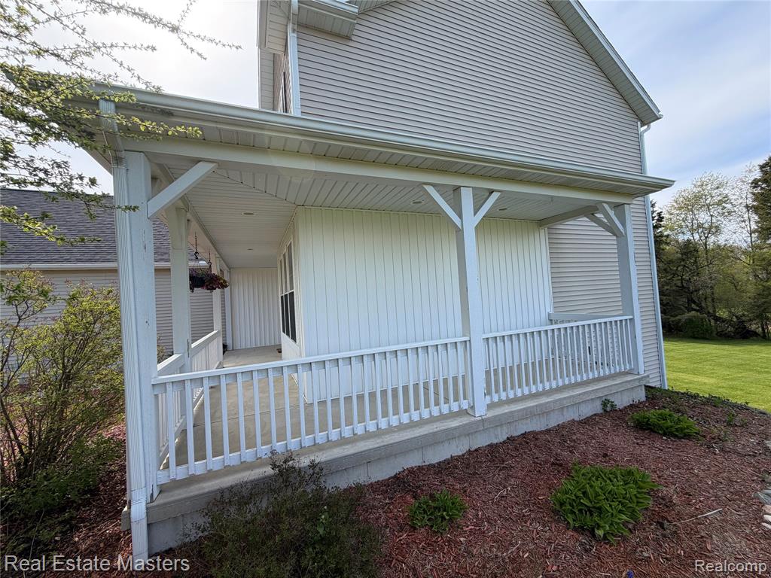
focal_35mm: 14
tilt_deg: +2.7
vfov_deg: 85.7
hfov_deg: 102.1
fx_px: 312
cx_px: 386
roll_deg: +4.0
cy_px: 289
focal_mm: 2.22
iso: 40
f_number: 2.2
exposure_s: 1/522
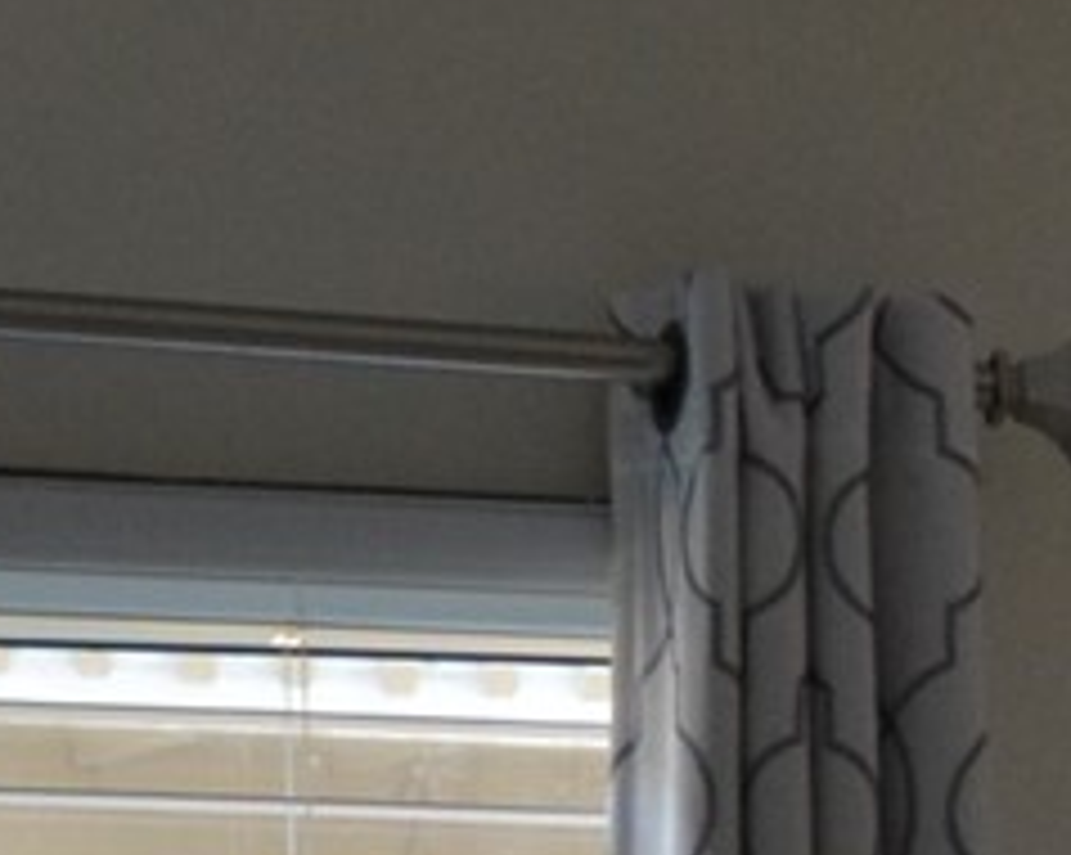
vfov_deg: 5.6
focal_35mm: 257
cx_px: 2808
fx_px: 8140
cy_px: 2709
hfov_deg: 7.0
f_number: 4.5
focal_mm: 20
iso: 400
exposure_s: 1/80
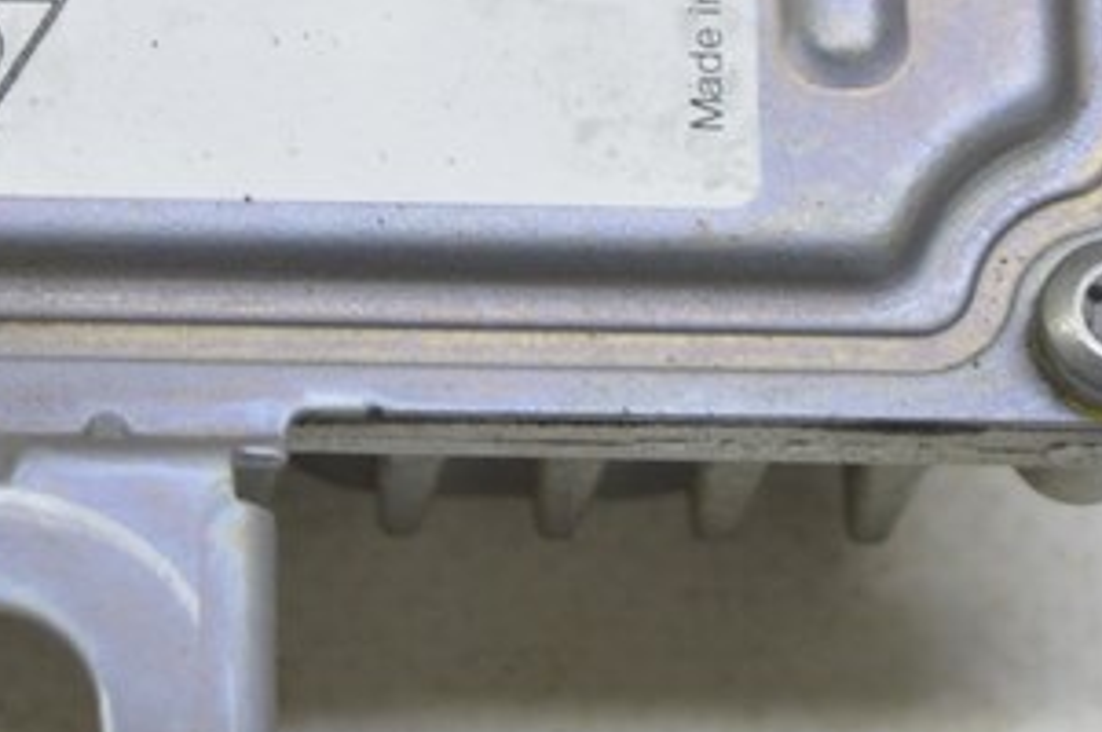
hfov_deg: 7.3
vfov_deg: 4.9
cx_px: 11
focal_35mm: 281
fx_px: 8583
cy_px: -192
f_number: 5.6
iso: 400
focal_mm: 55
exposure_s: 1/20
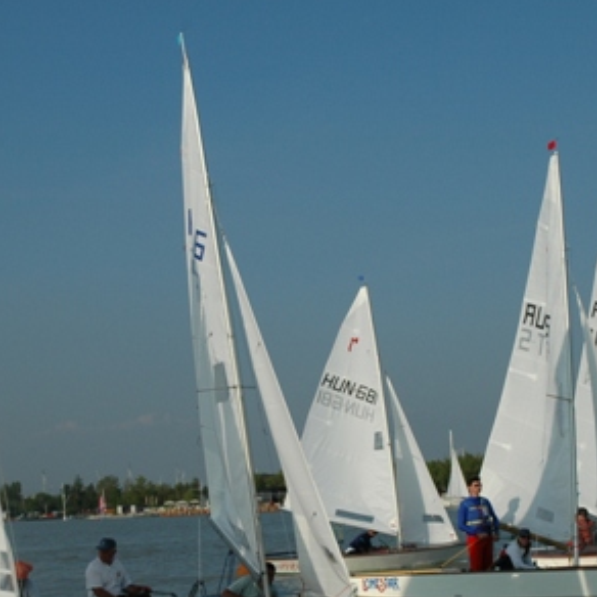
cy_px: 425
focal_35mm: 81
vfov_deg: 21.3
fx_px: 1579
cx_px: 249
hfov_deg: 21.4
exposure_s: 1/500
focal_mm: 29
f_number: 11
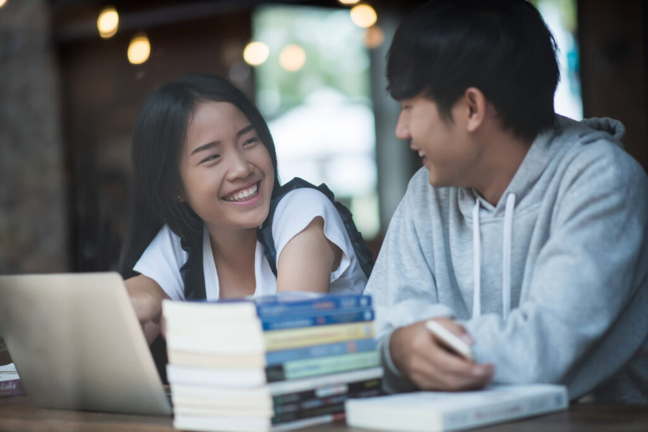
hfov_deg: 23.9
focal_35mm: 85
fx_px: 1530
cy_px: 216
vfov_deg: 16.1
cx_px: 324
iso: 100
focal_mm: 85
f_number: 1.8
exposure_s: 1/640
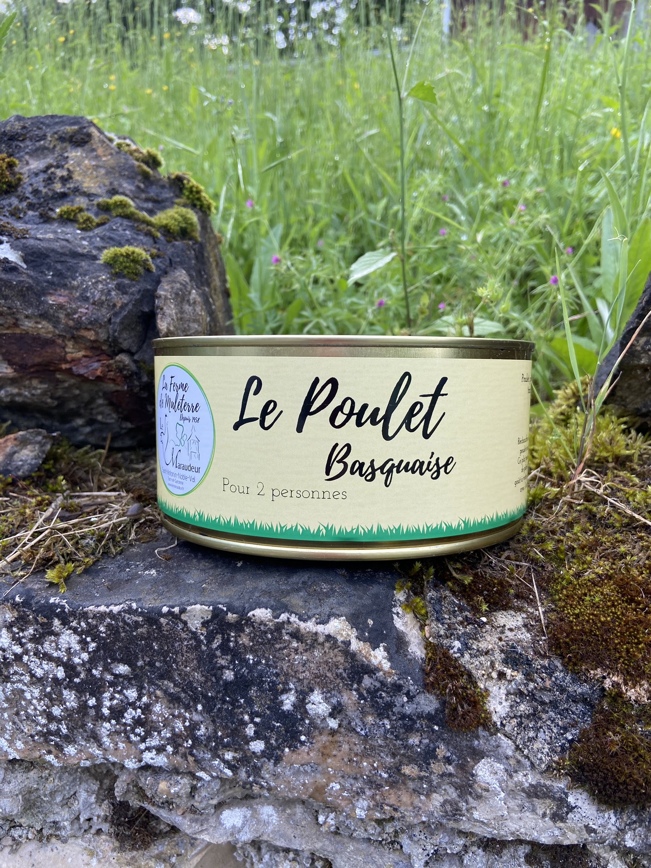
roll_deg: +0.2
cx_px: 326
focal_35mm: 26
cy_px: 434
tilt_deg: -11.4
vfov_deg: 67.3
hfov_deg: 53.1
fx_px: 652
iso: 32
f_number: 1.8
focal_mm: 4.25
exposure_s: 1/238
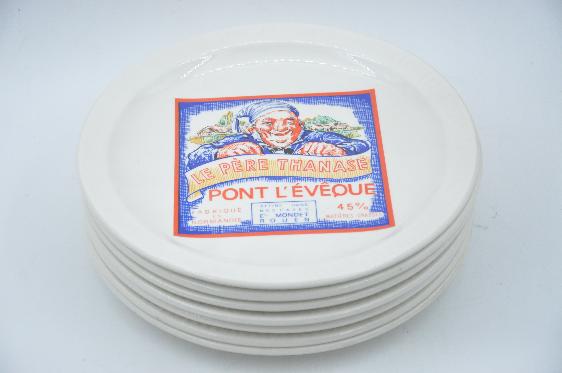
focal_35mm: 99
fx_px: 1544
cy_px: 186
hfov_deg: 20.6
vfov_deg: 13.8
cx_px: 281
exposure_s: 1/4000
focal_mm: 66
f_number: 5.6
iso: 3200
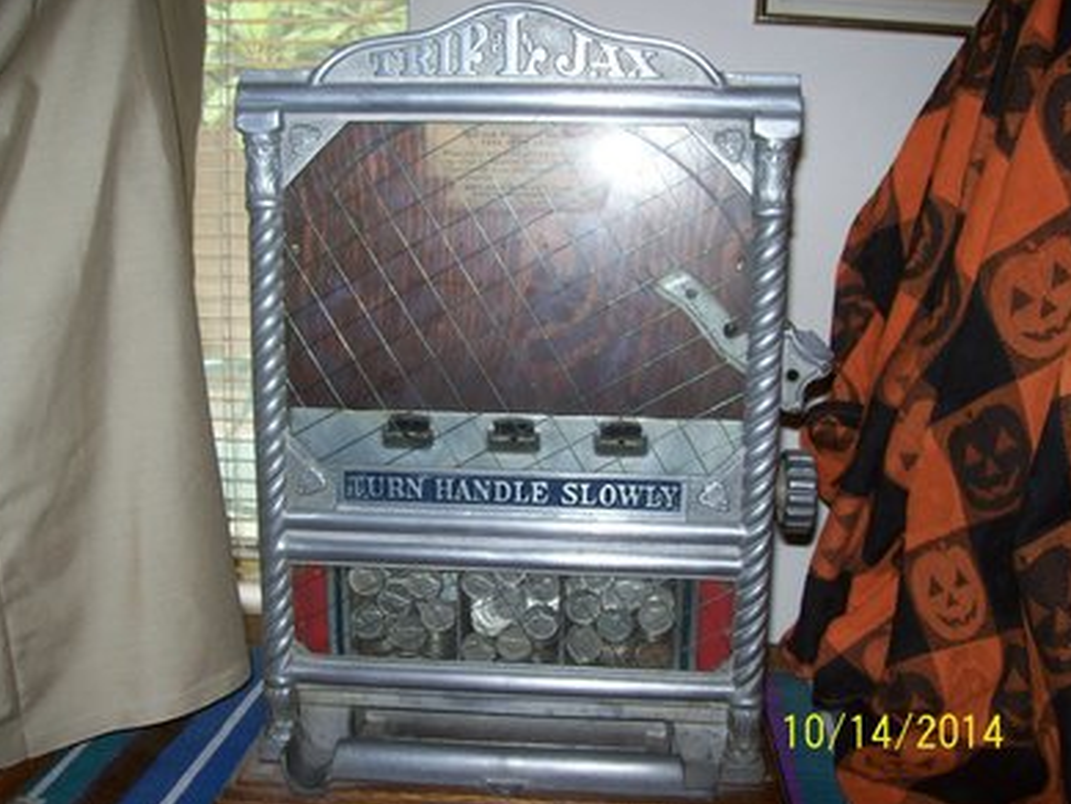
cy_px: 399
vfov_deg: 38.7
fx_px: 1145
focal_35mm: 37
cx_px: 531
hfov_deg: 50.1
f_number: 2.7
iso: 80
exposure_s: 1/64
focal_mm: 6
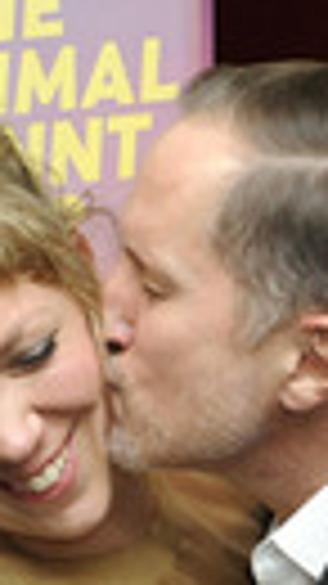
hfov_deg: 7.6
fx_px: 2462
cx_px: 283
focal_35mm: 159
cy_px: 634
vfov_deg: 13.3
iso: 2000
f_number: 9
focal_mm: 44
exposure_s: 1/125
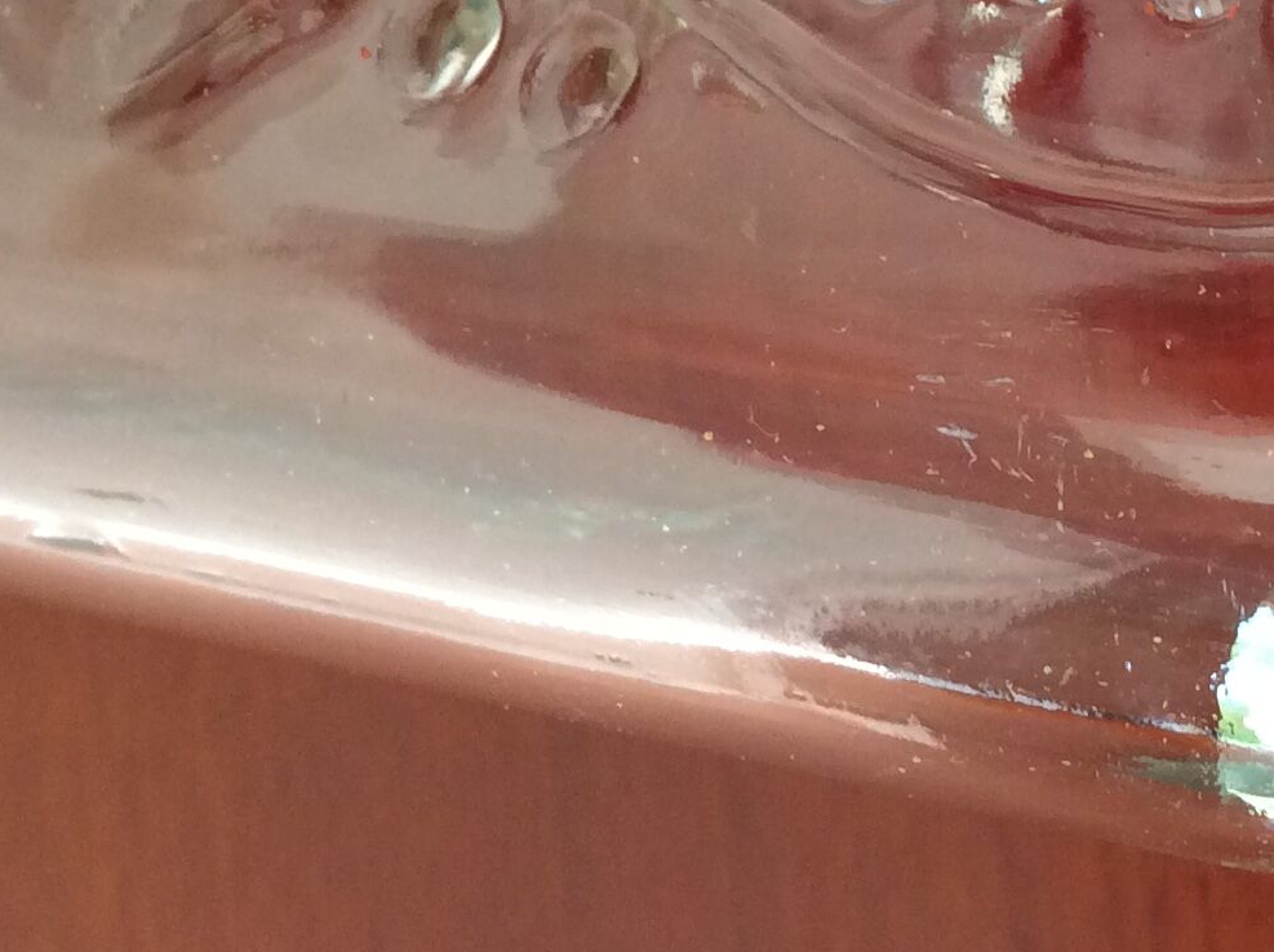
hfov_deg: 22.6
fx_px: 3088
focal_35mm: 84
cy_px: -259
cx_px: 1204
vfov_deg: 16.6
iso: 80
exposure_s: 1/25
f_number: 2.4
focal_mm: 3.3
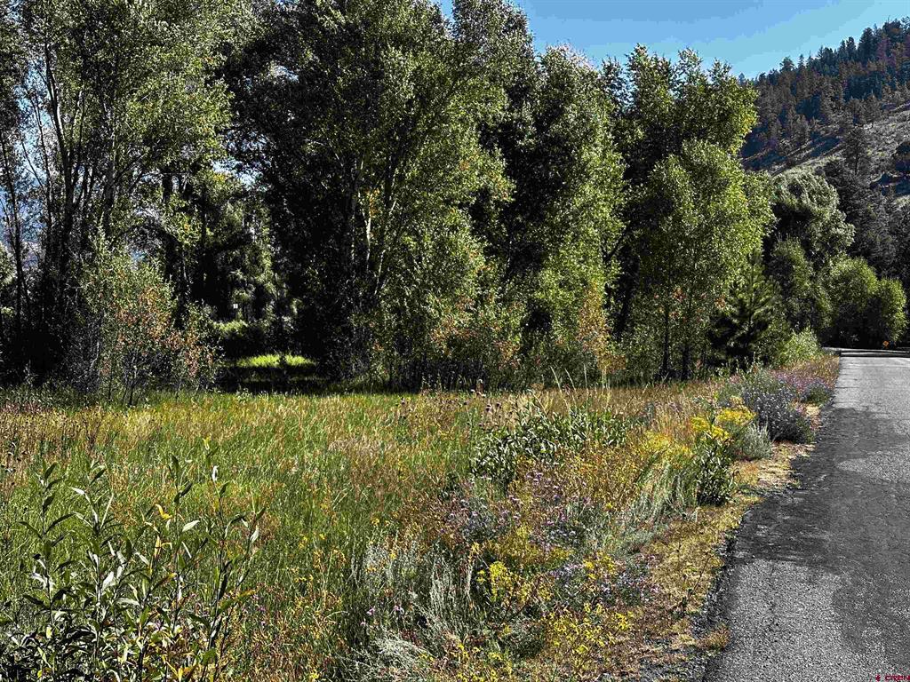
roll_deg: -1.7
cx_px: 455
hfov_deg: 39.7
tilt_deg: -3.2
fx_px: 1262
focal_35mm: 48
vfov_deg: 30.3
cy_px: 341
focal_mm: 6.86
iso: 64
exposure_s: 1/1590
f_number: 1.78
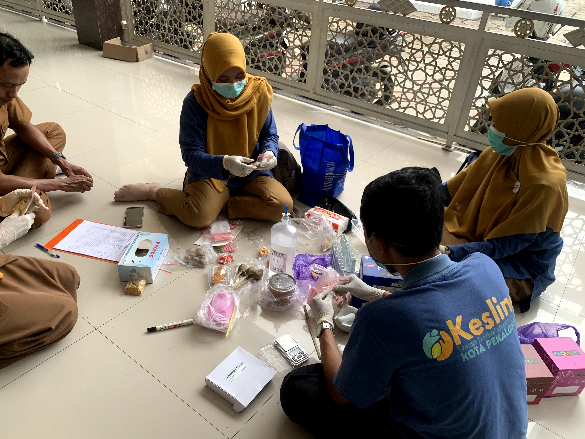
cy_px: 220
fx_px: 439
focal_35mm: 26
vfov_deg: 53.1
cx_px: 292
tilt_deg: -33.9
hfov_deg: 67.3
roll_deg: -5.2
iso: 50
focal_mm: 4.25
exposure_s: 1/121
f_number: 1.8
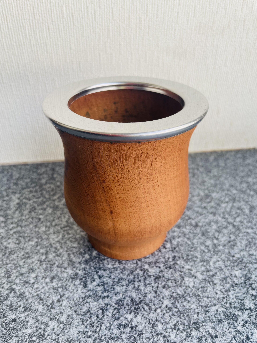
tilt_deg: -33.5
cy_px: 172
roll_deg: -0.2
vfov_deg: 67.3
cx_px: 128
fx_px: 257
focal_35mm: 26
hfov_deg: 53.1
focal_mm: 4.2
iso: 32
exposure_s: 1/203
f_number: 1.6
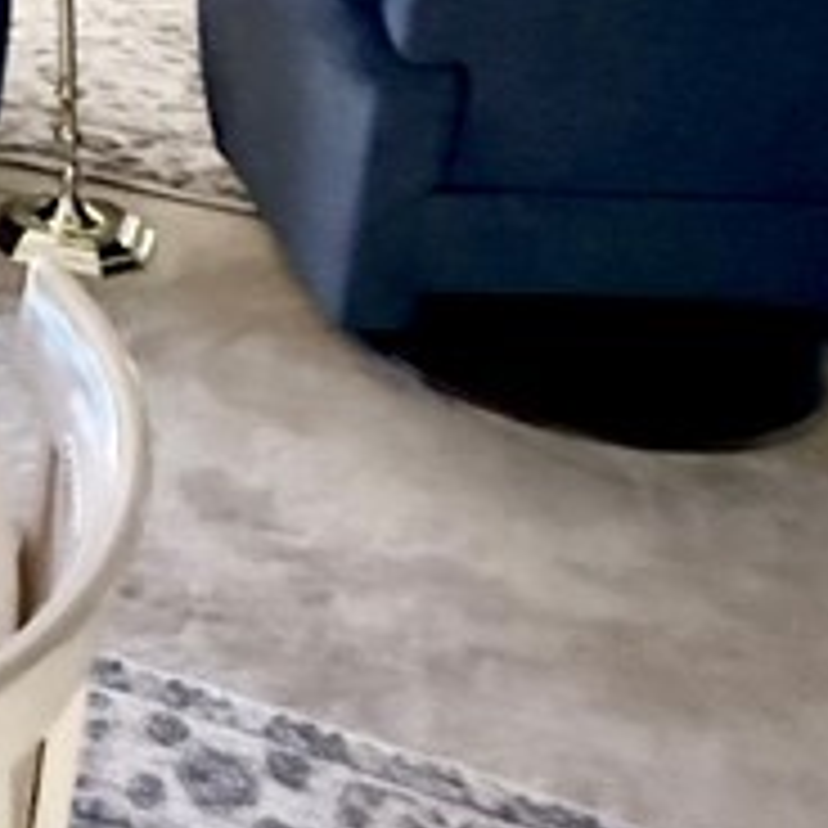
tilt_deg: -1.9
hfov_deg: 20.4
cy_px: -518
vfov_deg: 20.3
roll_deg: +0.7
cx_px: -504
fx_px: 1867
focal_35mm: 69
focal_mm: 2.22
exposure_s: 1/30
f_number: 2.2
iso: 1600
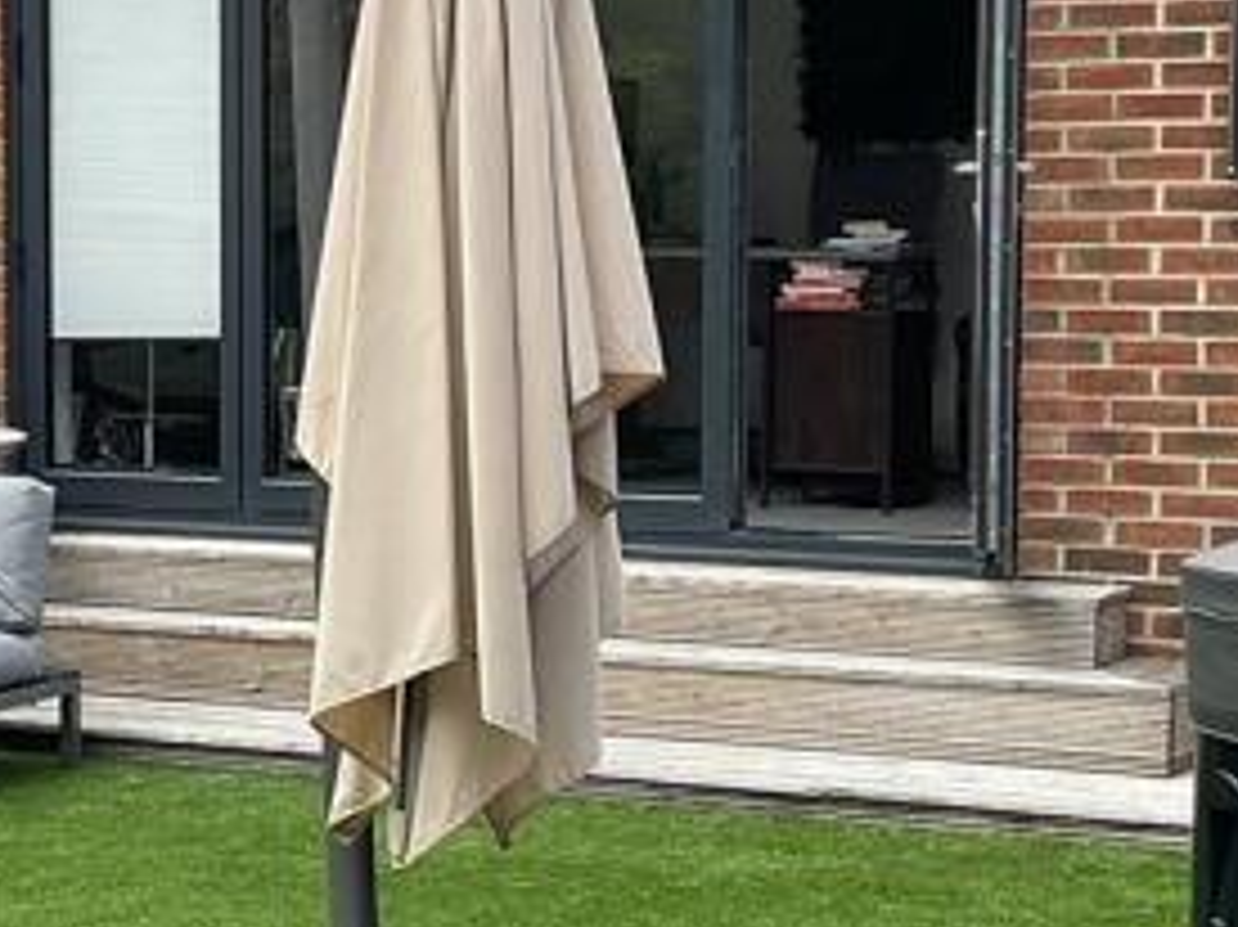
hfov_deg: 17.9
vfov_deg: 13.7
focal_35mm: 108
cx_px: 117
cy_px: 526
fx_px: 3861
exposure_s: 1/309
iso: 16
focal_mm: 3
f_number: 1.8
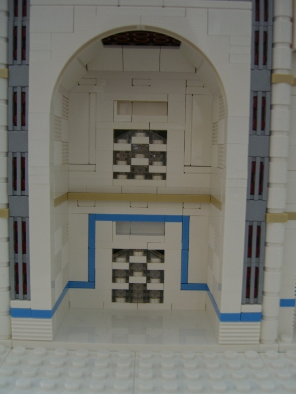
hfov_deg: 36.8
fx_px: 444
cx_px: 149
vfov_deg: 47.8
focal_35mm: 39
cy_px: 201
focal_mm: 7.9
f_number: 2.8
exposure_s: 1/10
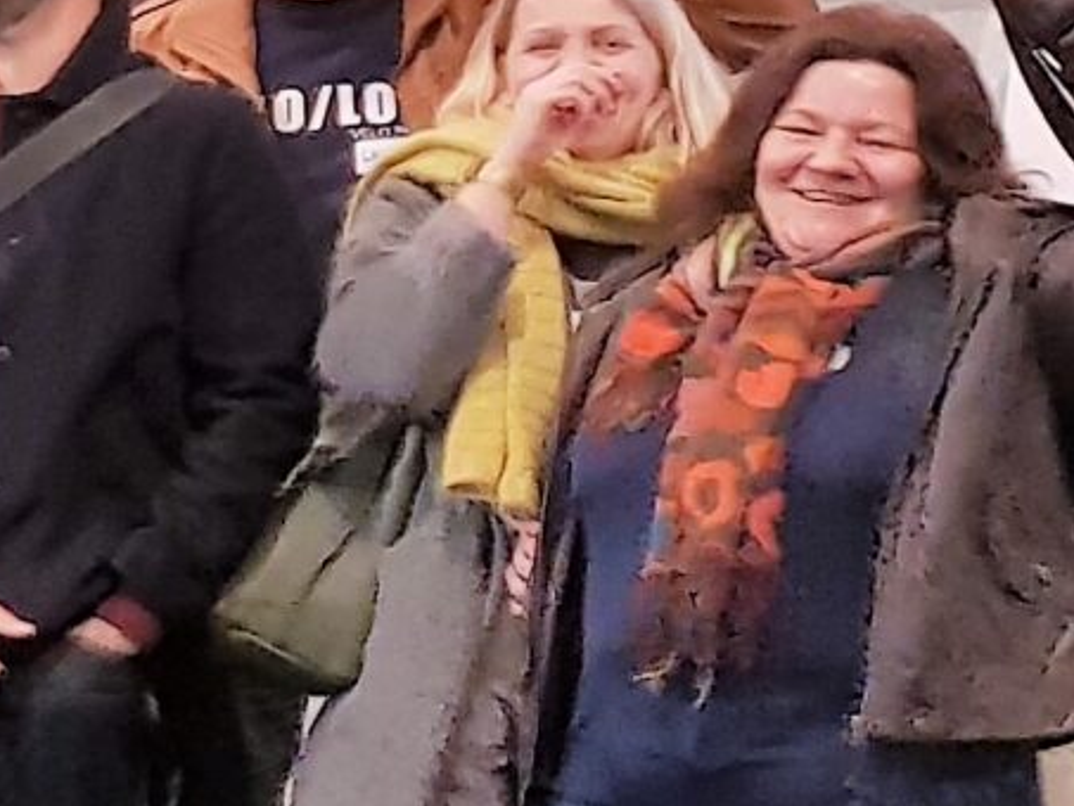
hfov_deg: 10.5
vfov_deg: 10.1
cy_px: 145
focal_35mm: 147
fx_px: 4562
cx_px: -1882
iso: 250
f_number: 1.7
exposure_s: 1/33
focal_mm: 4.2
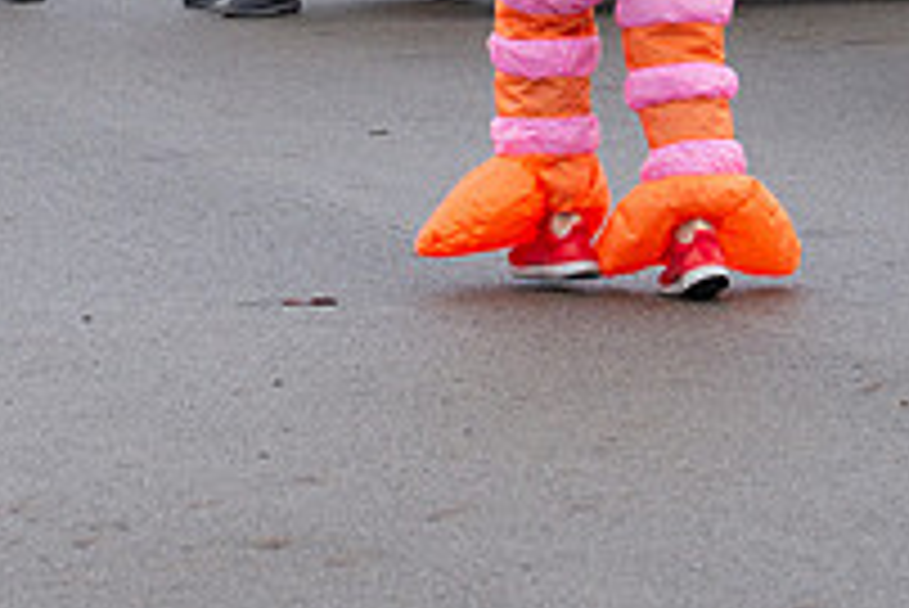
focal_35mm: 337
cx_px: 202
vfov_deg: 4.1
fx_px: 8515
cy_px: -270
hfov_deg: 6.1
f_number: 7.1
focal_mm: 98
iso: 640
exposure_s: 1/200
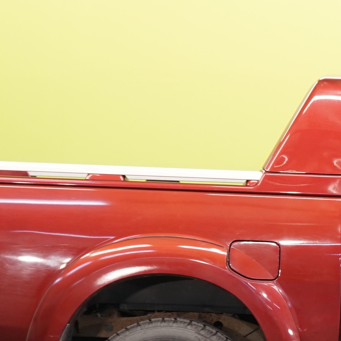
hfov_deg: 7.2
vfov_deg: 7.3
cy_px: 304
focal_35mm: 239
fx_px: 2664
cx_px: 503
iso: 500
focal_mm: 62
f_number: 5.6
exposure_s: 1/25
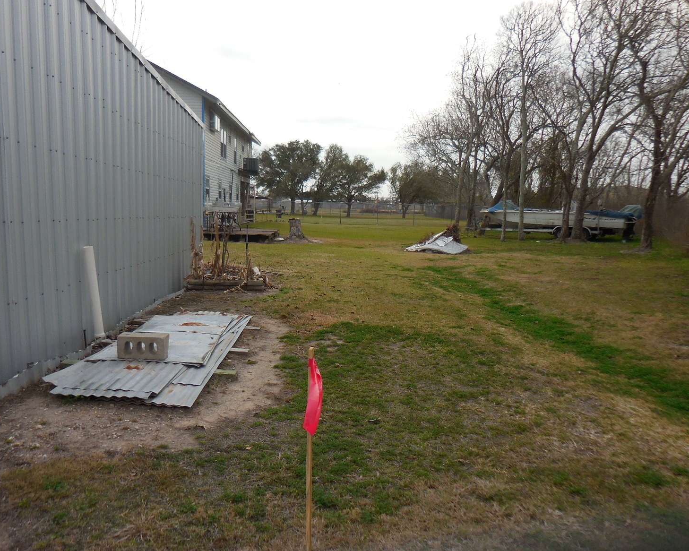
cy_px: 275
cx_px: 311
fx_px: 612
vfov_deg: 48.5
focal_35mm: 30
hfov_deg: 58.7
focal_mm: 5
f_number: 3.5
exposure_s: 1/1000
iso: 125
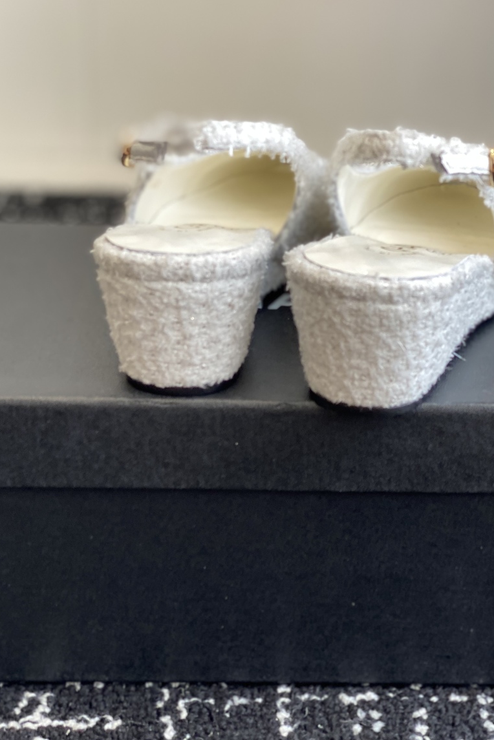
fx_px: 1399
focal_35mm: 68
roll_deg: -2.3
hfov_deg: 20.0
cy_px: 289
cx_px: 319
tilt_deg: -19.7
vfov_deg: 29.6
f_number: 2
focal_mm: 6
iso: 32
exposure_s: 1/122
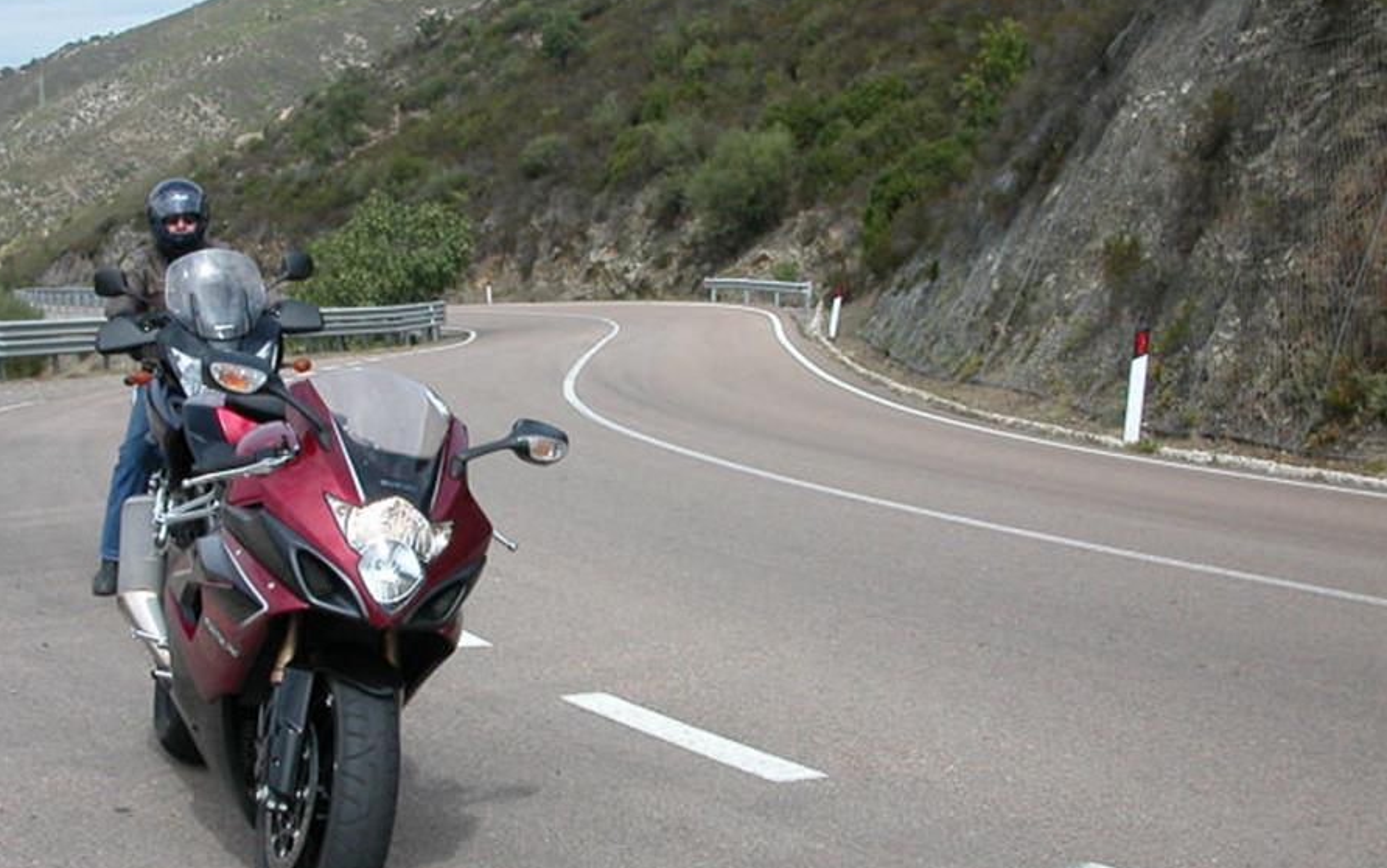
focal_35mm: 45
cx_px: 617
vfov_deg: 28.6
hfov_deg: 44.3
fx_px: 1701
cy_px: 481
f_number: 4.5
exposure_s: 1/525
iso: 100
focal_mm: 5.6
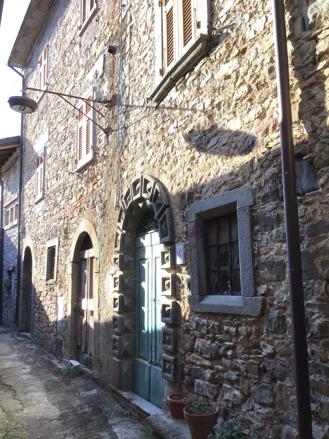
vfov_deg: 58.4
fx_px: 393
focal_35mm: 31
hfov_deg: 45.4
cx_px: 164
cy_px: 220
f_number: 2.4
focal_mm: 3.3
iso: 25
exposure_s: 1/231
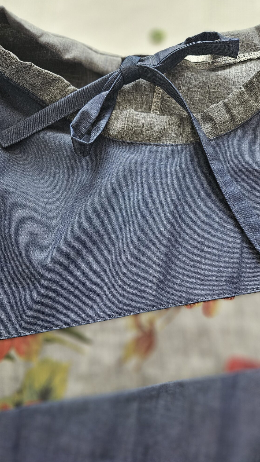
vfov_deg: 71.9
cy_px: 229
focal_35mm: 26
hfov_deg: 44.4
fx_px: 319
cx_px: 126
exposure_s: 1/172
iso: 640
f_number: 1.8
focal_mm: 5.4
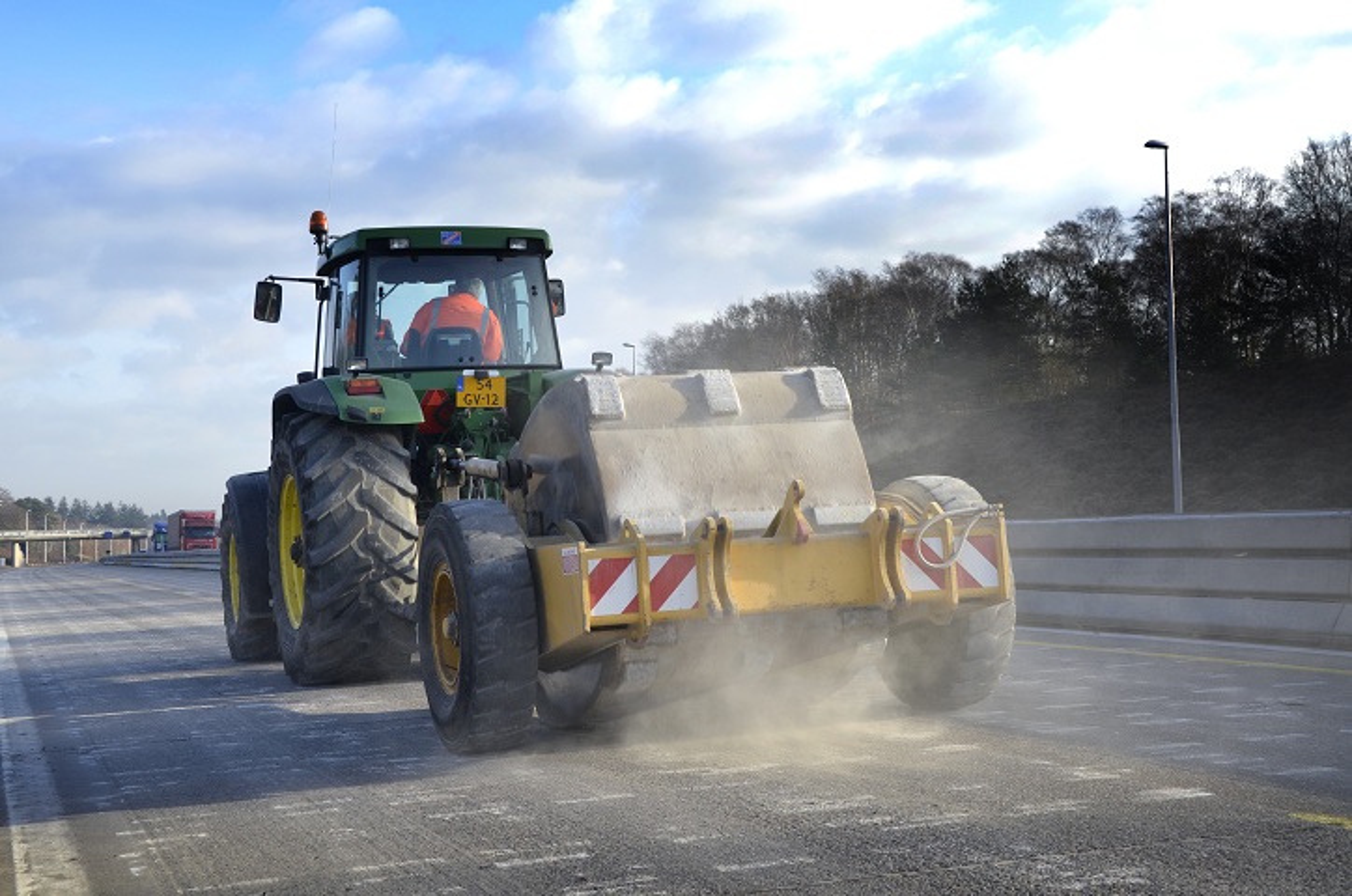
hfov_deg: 41.2
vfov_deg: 28.0
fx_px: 1799
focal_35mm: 48
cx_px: 676
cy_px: 448
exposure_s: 1/250
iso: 250
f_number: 8
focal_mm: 32
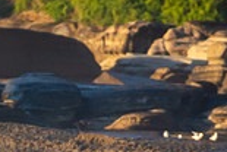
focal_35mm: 2803
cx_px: -37
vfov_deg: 0.5
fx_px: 17708
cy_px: 233
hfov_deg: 0.7
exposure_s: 1/1000
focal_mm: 500
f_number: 5.6
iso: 720
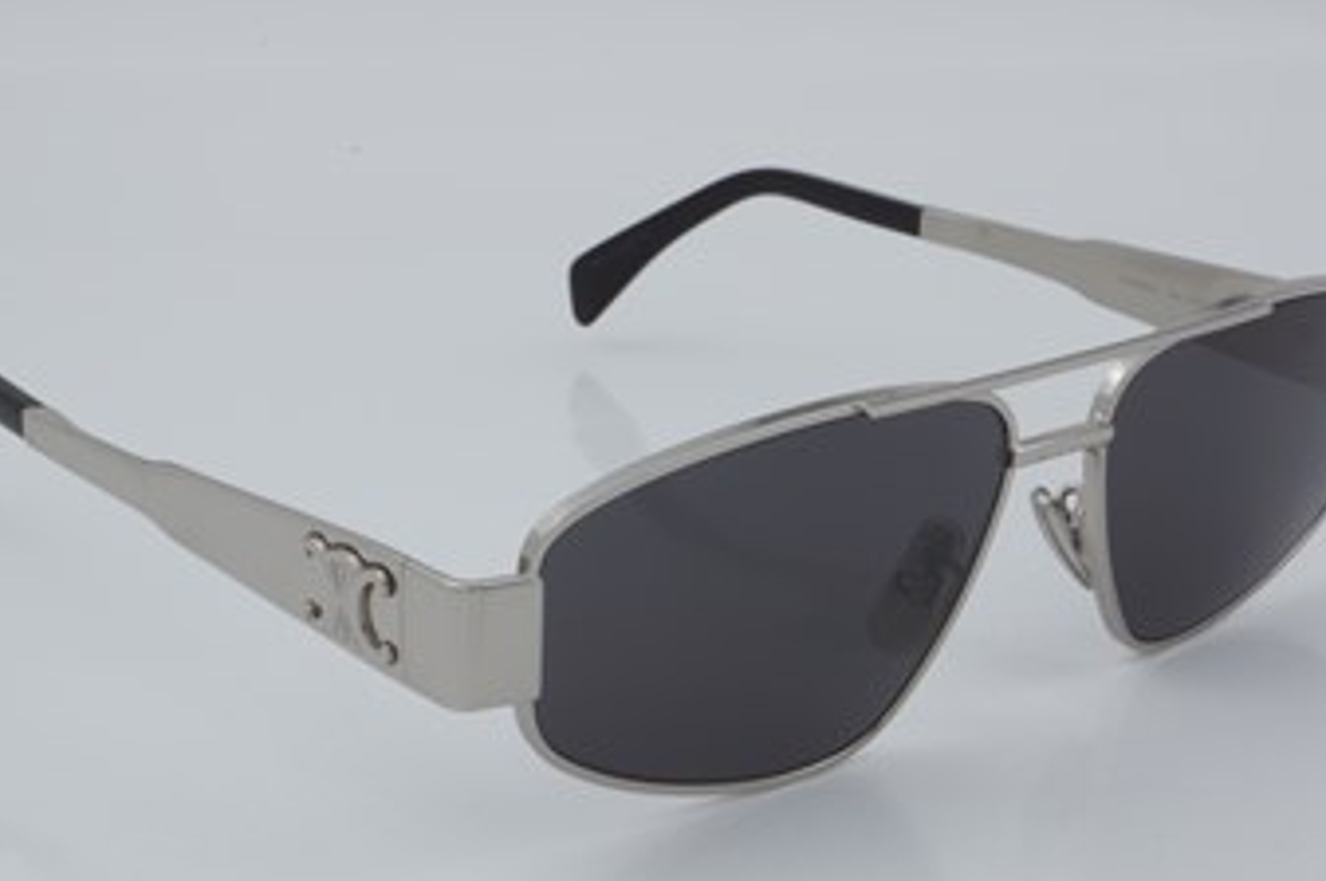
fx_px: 3275
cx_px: 645
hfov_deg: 22.9
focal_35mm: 89
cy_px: 444
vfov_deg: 15.3
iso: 100
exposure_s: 1/4
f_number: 32
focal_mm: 50
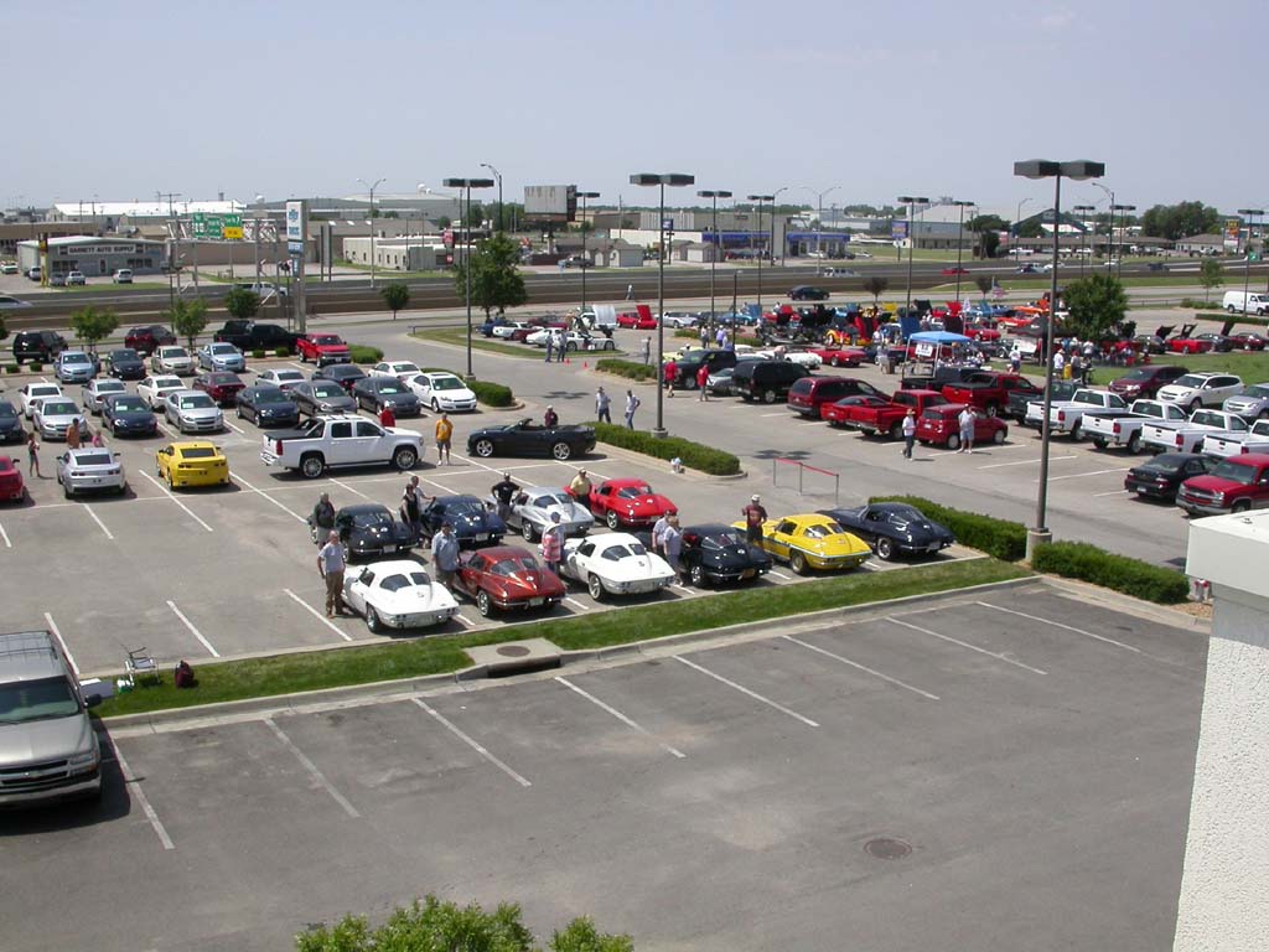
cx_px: 634
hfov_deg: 49.0
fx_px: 1393
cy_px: 476
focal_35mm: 38
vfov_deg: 37.7
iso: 100
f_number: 7.5
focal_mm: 7.85
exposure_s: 1/414
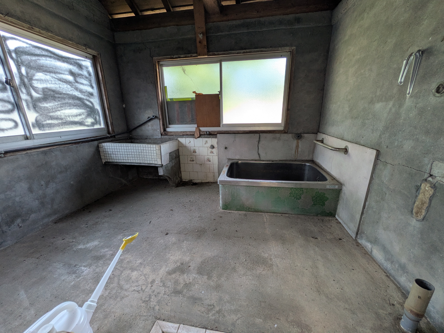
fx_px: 180
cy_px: 166
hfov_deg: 102.1
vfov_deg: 85.7
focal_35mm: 14
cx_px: 222
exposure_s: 1/120
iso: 59
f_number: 2.2
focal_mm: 1.83
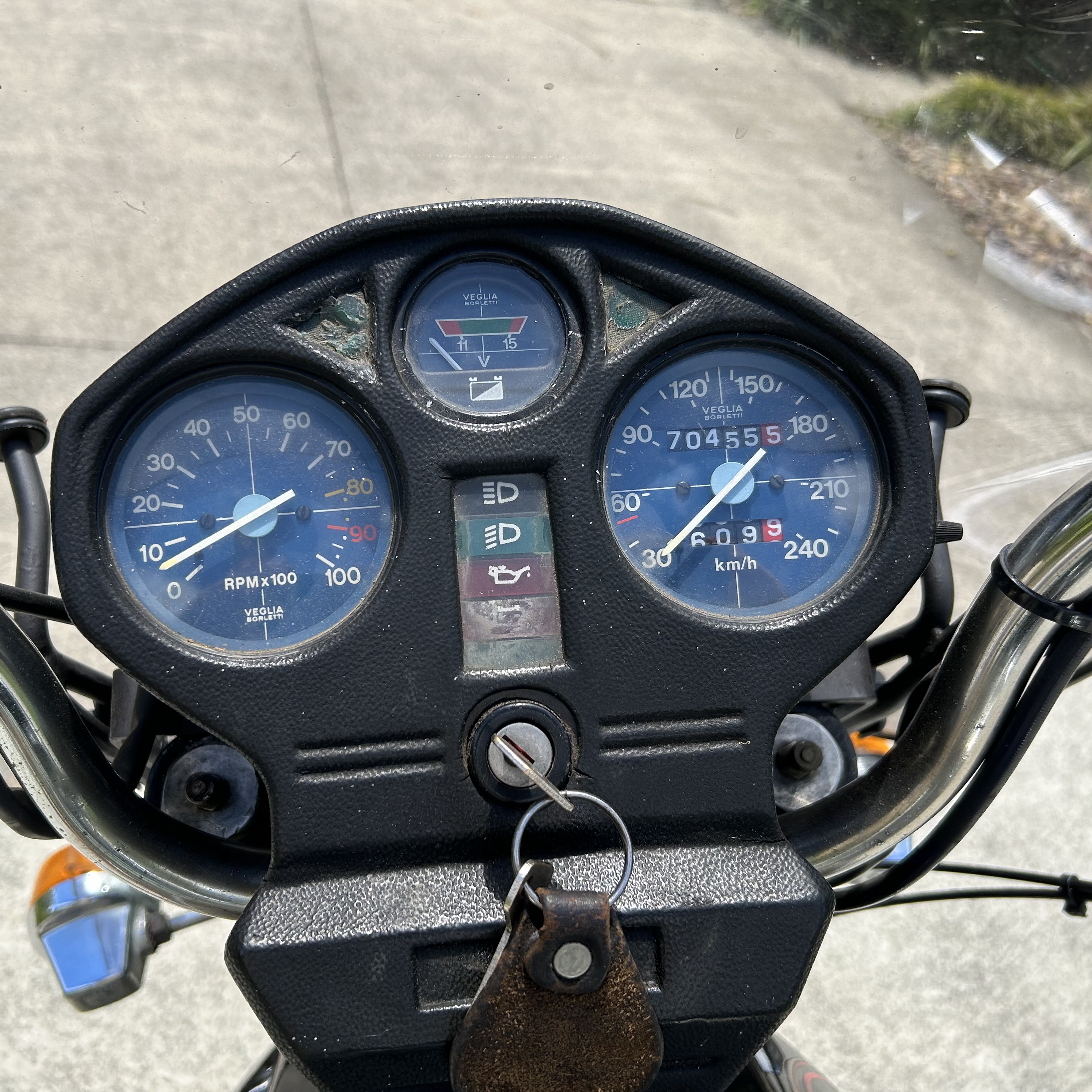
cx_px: 476
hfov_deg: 52.4
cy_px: 544
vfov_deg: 52.5
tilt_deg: -39.0
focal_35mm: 31
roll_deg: -9.3
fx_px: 1106
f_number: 1.5
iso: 50
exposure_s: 1/1468
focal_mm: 5.7
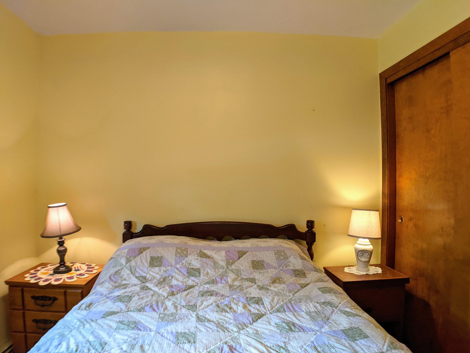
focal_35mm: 28
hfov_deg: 63.4
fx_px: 380
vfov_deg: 49.7
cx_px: 229
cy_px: 181
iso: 140
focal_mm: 4.44
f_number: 1.8
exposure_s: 1/120
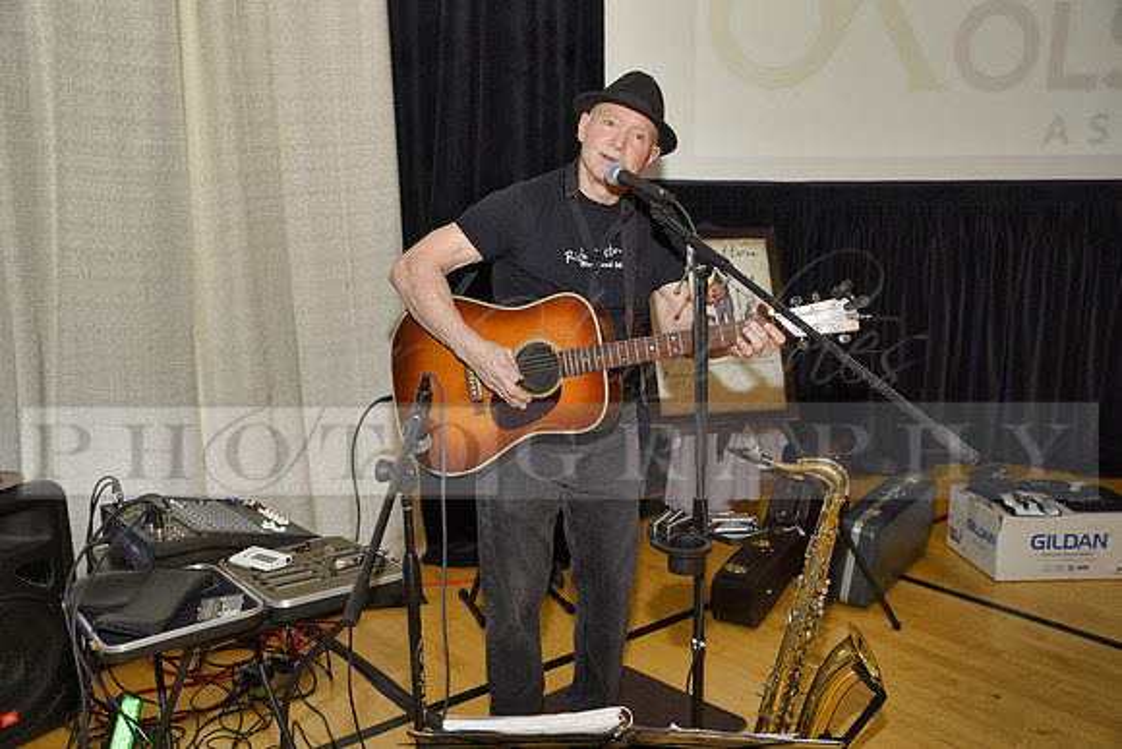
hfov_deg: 54.4
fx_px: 1091
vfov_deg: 37.9
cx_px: 561
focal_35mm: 35
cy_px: 374
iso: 200
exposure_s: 1/60
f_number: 5
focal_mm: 35
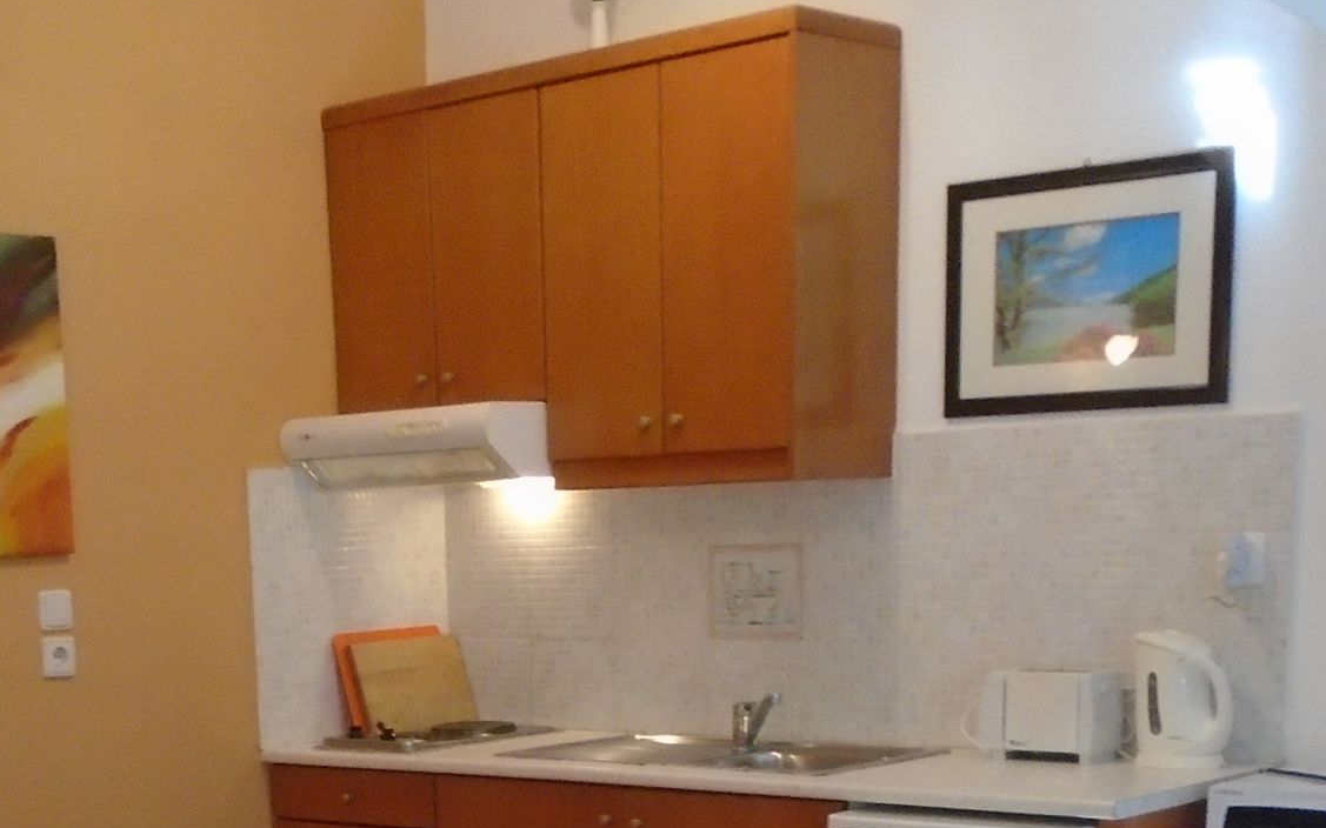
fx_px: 2276
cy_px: 1076
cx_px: 358
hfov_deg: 32.0
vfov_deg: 19.1
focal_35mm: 63
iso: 400
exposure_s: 1/30
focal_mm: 4.6
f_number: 3.2
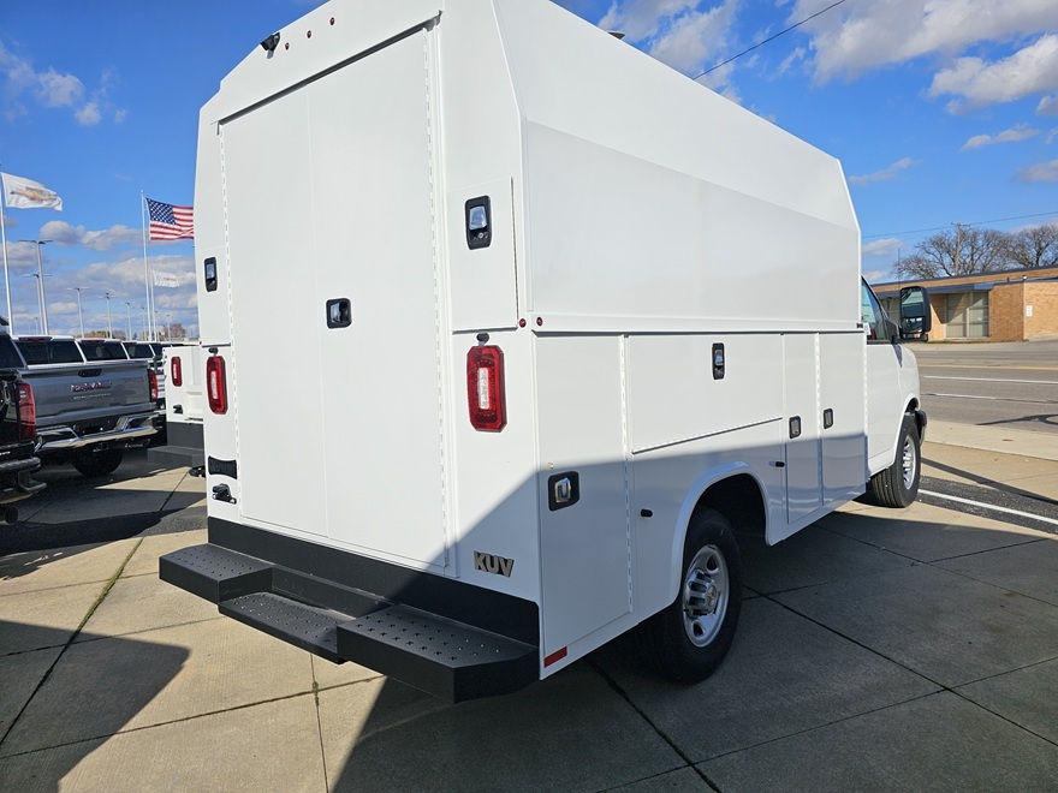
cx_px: 529
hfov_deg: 73.9
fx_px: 703
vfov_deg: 58.9
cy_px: 396
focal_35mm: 23
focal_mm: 6.3
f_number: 1.7
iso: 10
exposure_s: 1/1978
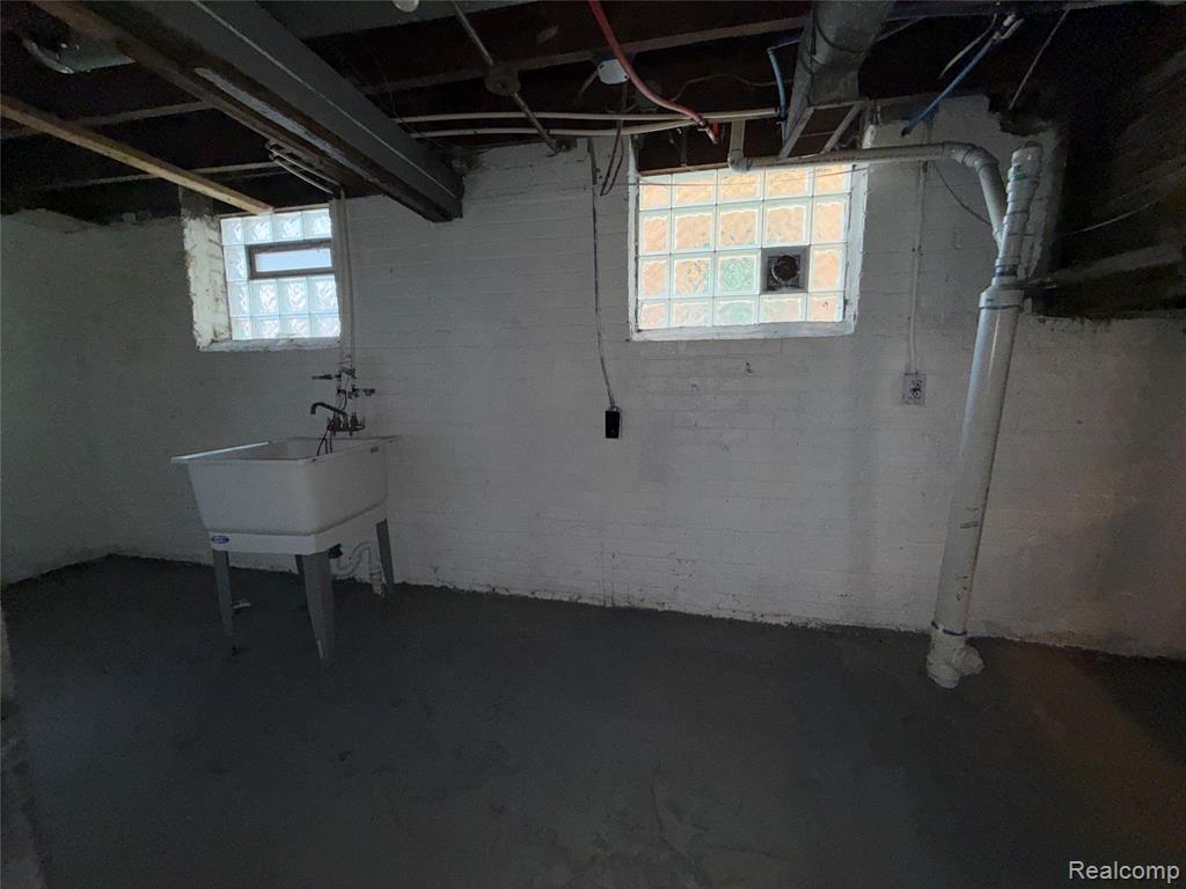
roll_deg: +0.3
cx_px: 593
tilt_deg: -7.2
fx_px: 480
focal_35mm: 14
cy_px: 444
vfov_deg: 85.7
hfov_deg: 102.1
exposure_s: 1/122
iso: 64
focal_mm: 2.22
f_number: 2.2
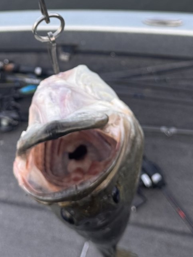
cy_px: 29
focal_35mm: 72
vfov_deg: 26.2
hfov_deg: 20.4
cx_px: 89
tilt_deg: -44.8
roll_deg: +9.4
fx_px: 535
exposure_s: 1/293
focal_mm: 6.76
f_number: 1.78
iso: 80
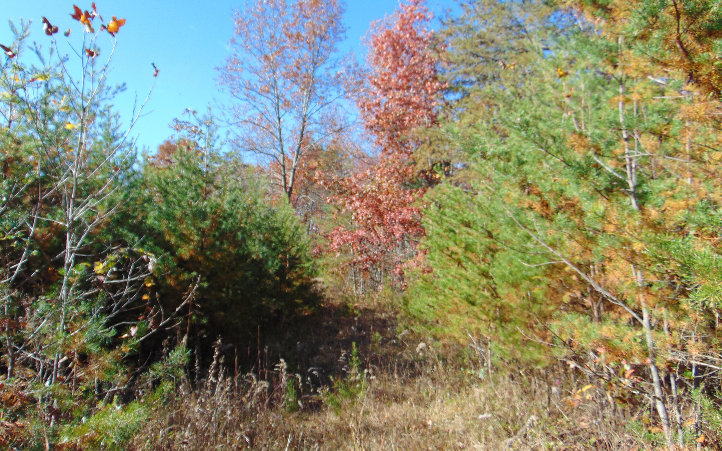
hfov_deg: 68.4
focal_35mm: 27
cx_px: 360
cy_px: 220
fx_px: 531
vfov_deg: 46.0
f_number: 3
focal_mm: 4.5
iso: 80
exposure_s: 1/400
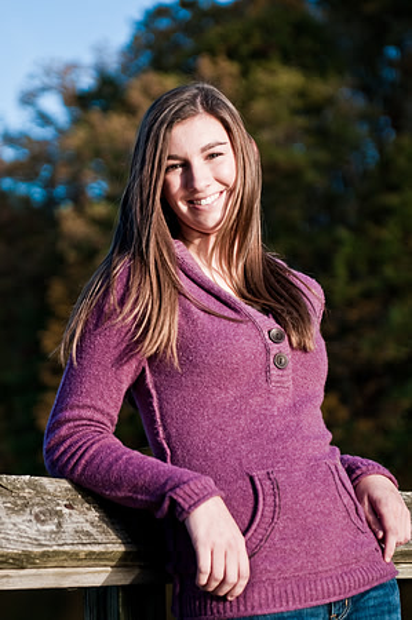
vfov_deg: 19.5
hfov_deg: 13.0
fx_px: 1807
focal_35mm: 105
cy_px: 310
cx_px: 206
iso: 100
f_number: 2.8
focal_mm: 70
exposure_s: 1/640
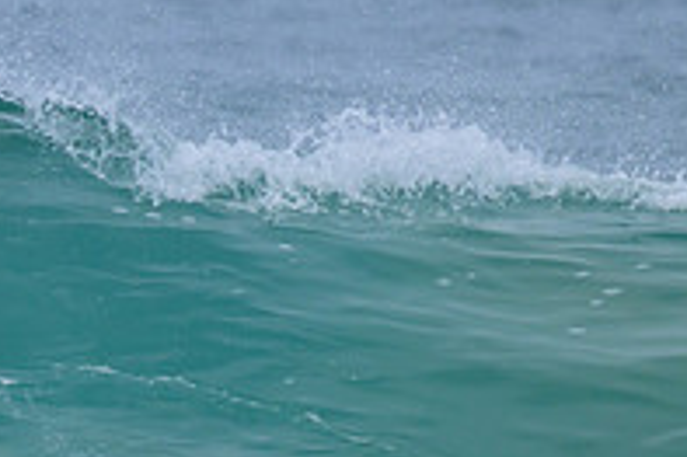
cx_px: -188
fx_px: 44960
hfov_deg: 0.9
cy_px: 553
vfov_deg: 0.6
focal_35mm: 2358
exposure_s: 1/2000
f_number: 11
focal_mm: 800
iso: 800
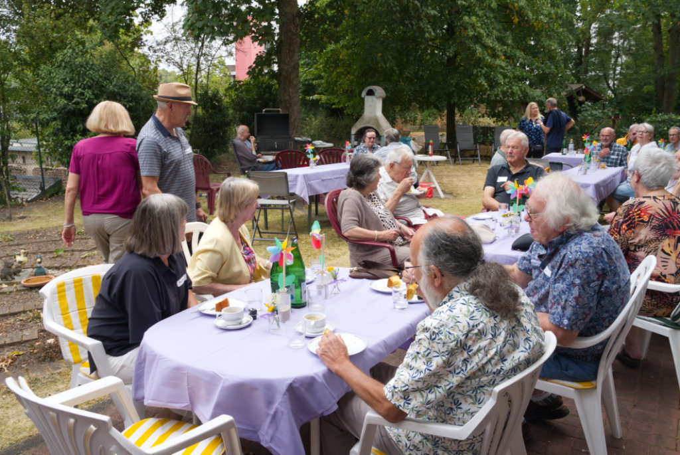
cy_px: 228
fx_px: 567
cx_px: 340
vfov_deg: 43.7
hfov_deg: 61.9
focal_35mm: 30
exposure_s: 1/50
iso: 320
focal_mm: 30
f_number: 16
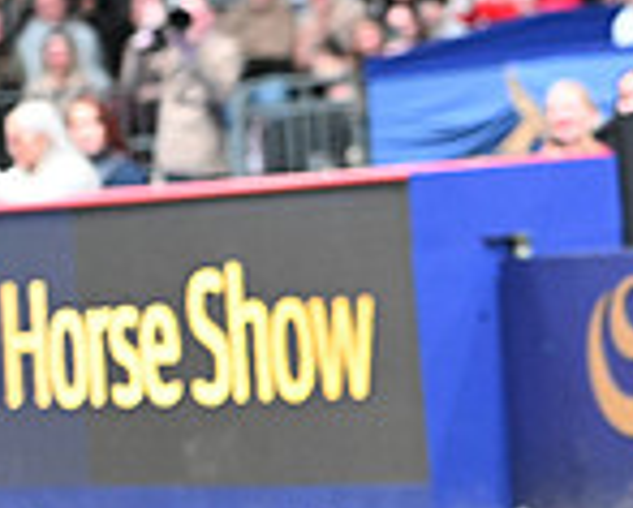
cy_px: -256
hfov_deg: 5.2
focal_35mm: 362
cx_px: 1223
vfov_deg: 4.3
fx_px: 6791
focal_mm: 98
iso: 6400
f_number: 3.5
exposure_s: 1/800
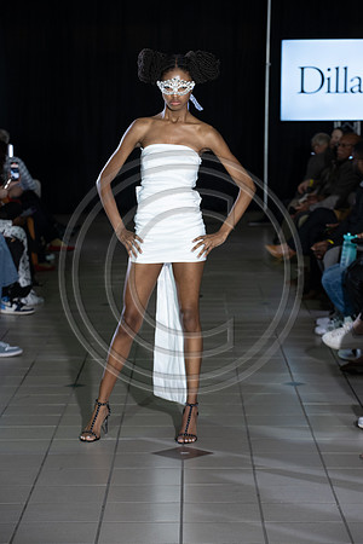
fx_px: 1694
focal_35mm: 112
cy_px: 272
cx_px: 182
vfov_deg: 18.3
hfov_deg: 12.2
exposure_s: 1/160
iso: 1250
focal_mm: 112
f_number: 5.6
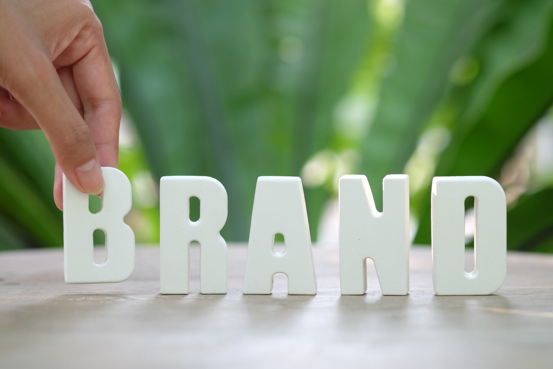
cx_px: 276
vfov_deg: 15.2
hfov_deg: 22.6
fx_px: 1382
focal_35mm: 90
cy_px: 184
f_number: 3.2
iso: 320
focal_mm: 60
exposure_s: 1/105
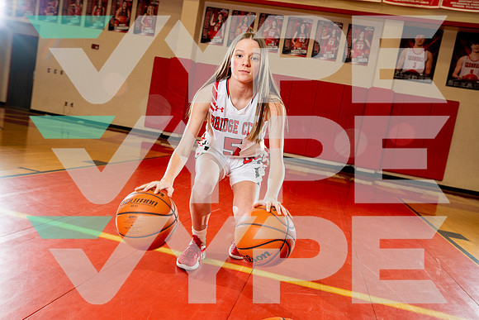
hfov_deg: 60.3
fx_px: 413
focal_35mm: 31
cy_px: 160
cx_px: 240
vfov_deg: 42.3
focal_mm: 31
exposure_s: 1/250
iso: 500
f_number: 4.5
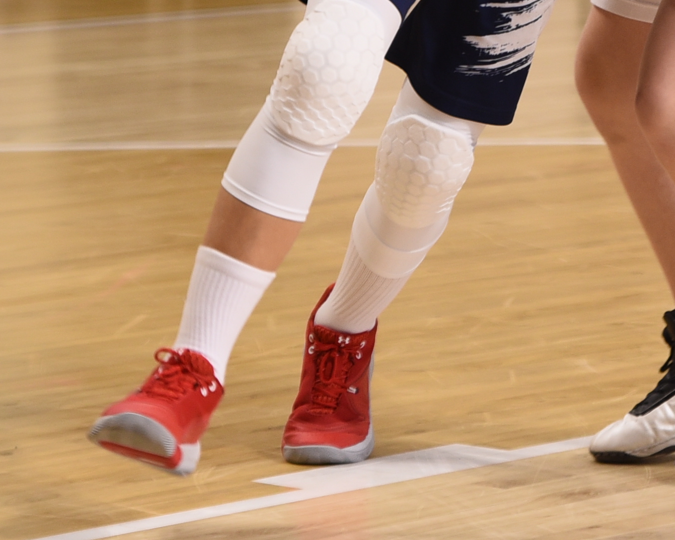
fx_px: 5813
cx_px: 439
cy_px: -55
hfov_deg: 6.6
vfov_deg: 5.3
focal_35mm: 291
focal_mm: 70
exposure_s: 1/320
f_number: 2.8
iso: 400
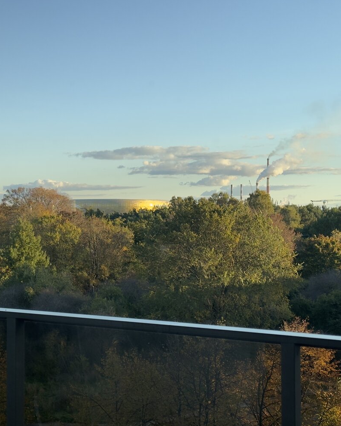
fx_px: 858
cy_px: 207
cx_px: 67
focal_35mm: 68
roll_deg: +0.6
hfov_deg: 22.2
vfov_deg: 27.9
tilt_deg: +0.6
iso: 64
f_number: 1.78
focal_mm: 6.76
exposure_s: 1/854
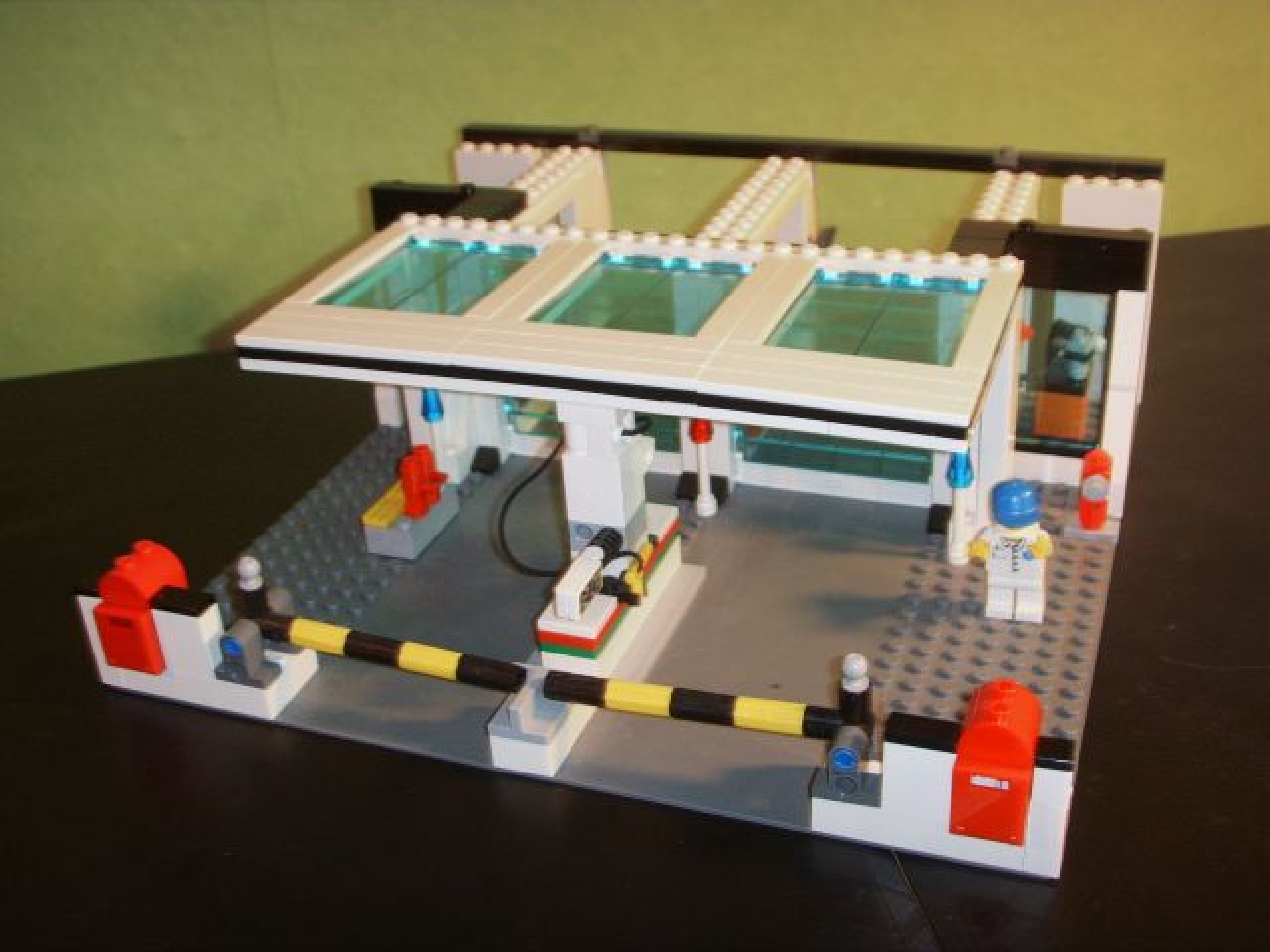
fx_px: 1431
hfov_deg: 47.9
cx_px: 635
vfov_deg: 36.8
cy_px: 476
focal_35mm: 39
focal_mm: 6.6
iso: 100
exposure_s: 1/45
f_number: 3.5
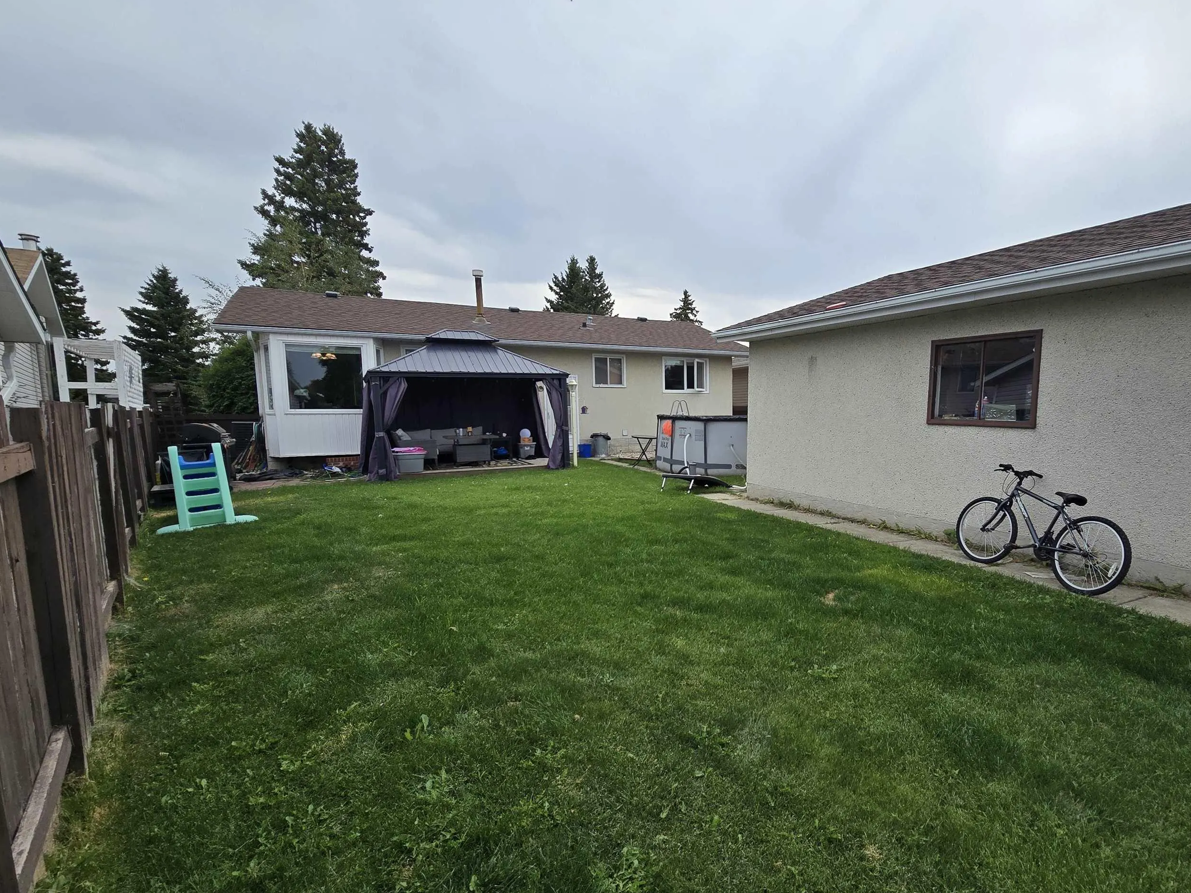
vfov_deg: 78.0
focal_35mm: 16
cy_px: 481
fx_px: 550
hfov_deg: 93.4
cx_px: 708
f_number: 2.2
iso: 50
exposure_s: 1/1951
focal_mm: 2.2
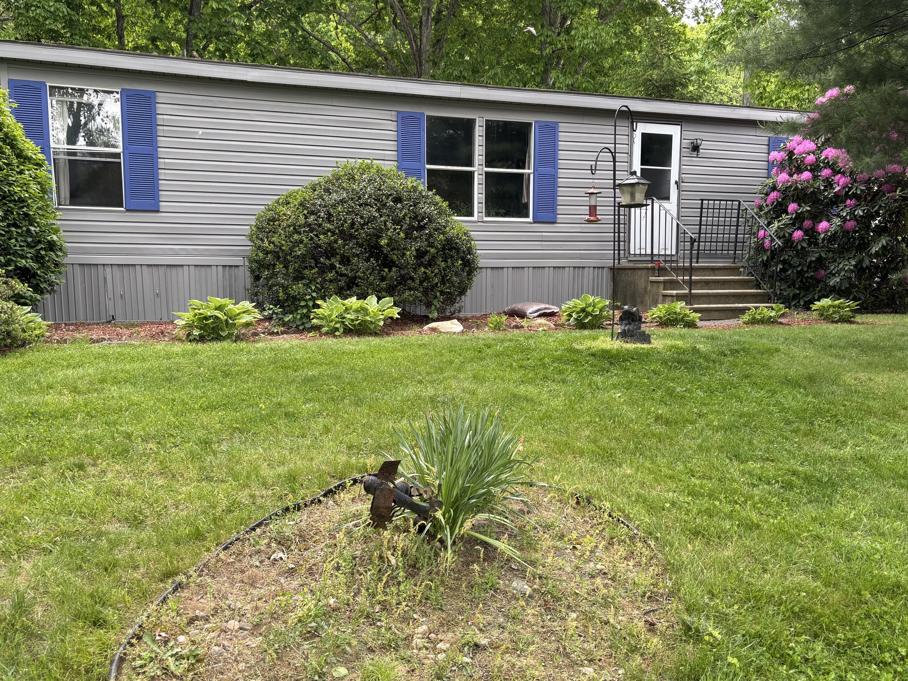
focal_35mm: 32
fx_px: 839
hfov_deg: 56.8
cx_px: 482
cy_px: 366
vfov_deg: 44.1
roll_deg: -1.5
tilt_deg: -4.8
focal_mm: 5.96
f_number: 1.6
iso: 40
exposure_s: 1/227
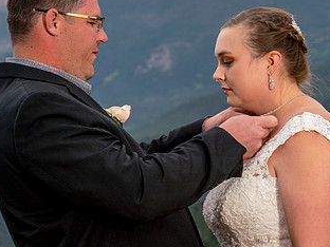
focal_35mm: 125
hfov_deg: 15.8
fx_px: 1192
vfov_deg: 11.8
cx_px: 195
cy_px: 72
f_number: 6.3
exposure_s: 1/80
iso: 100
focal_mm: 70
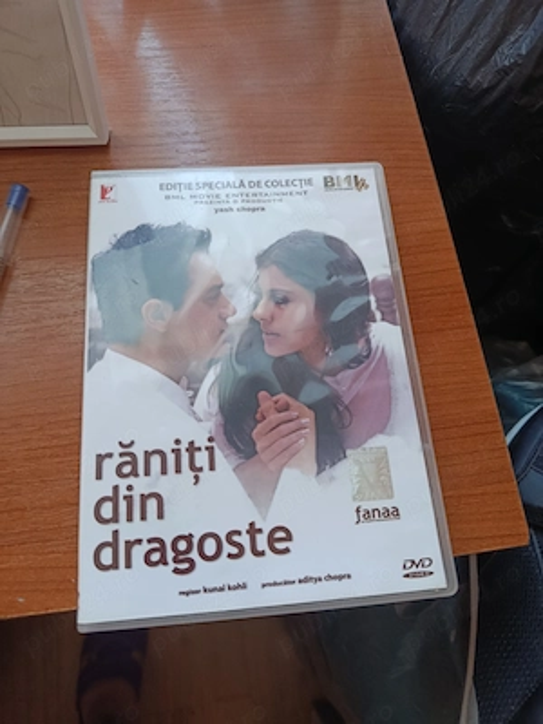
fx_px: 502
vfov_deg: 71.6
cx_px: 272
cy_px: 362
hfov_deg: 56.8
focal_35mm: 24
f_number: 1.7
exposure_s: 1/50
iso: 698
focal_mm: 5.24
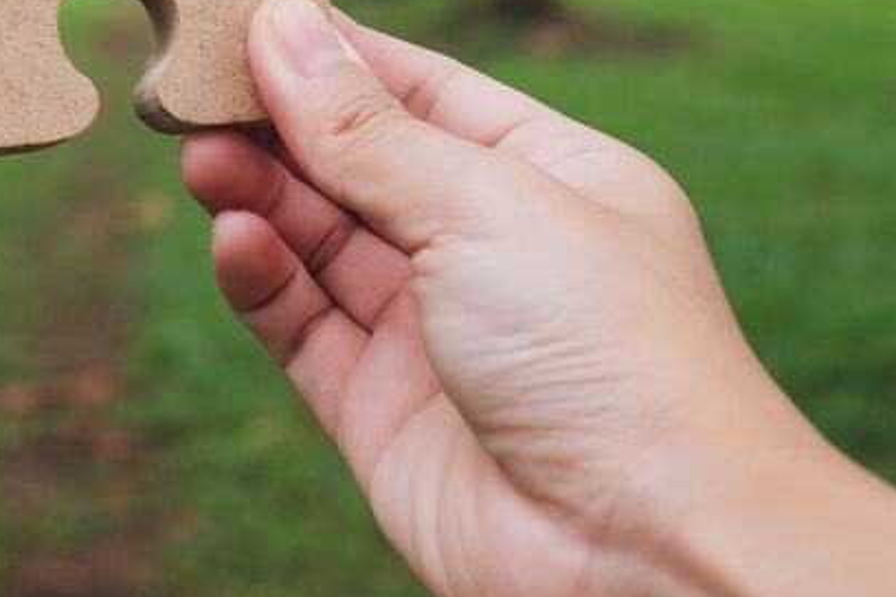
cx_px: -277
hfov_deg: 18.4
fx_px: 2563
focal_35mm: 103
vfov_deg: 12.9
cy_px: -134
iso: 200
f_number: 4
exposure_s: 1/280
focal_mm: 23
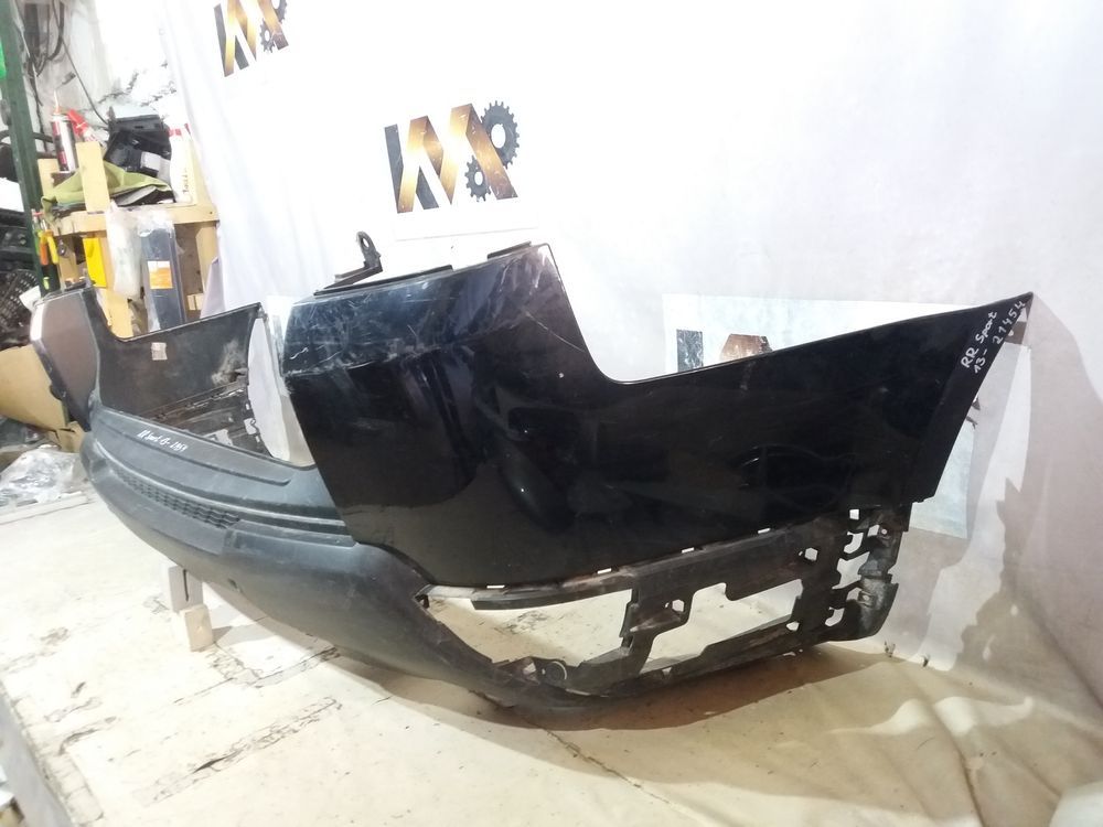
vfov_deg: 49.7
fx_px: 892
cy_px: 414
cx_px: 552
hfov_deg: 63.4
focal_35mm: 28
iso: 320
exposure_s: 1/17
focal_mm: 3.7
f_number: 1.9
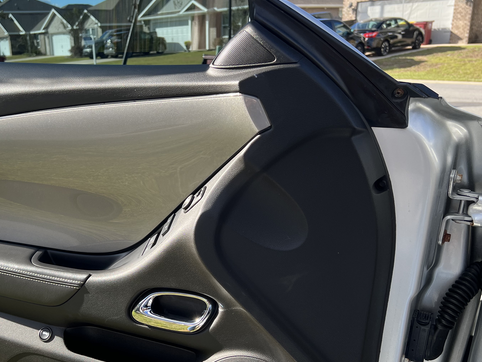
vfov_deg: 36.5
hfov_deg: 47.0
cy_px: 238
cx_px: 154
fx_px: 543
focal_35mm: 39
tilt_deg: -19.6
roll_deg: +3.1
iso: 50
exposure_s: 1/696
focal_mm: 5.7
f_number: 1.5
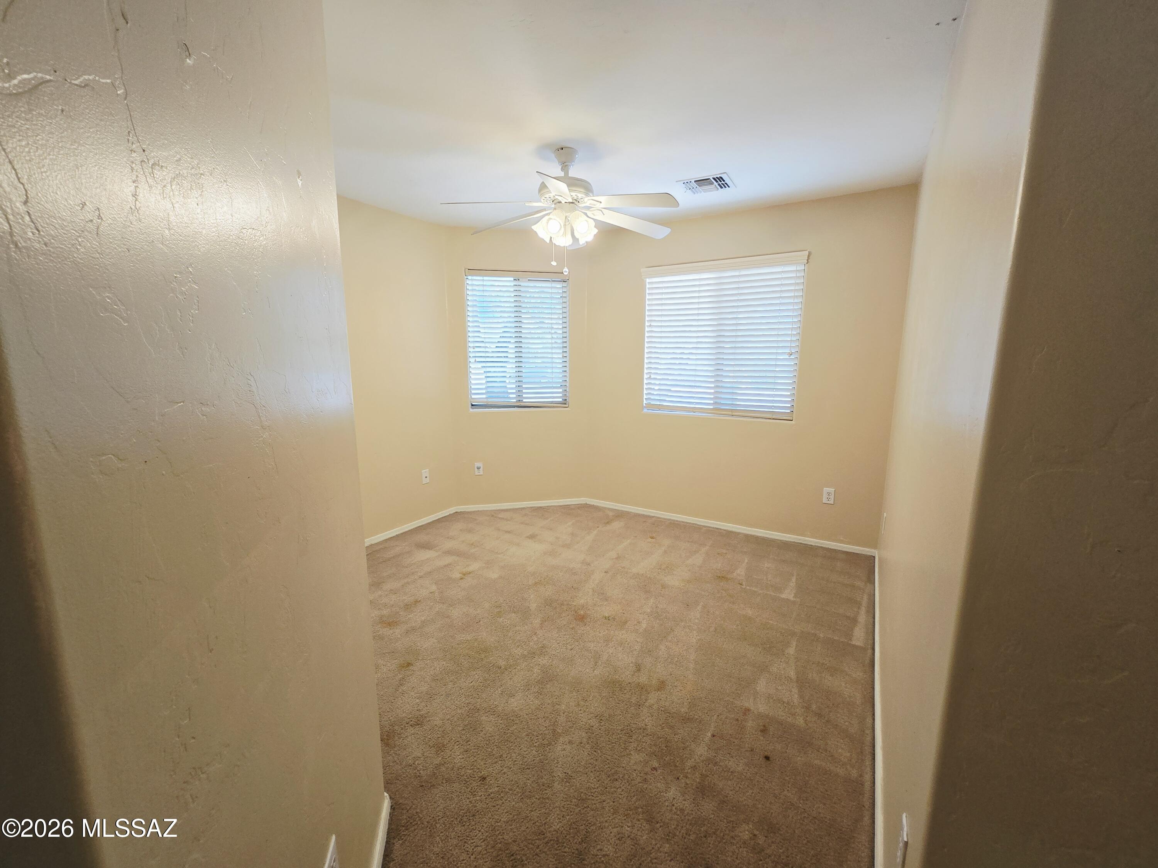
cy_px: 434
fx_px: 435
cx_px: 579
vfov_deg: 89.9
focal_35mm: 13
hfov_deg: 106.2
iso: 64
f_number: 2.2
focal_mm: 2.2
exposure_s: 1/60
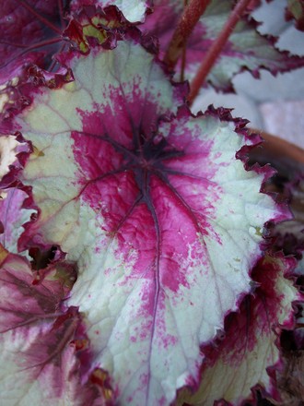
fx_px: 445
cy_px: 203
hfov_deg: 37.7
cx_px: 152
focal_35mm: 38
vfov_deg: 49.0
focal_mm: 8
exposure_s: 1/180
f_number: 2.8
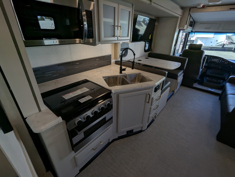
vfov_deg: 78.2
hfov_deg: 94.4
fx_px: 109
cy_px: 88
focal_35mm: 16
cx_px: 118
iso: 39
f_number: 2.2
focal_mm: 2.35
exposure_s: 1/208
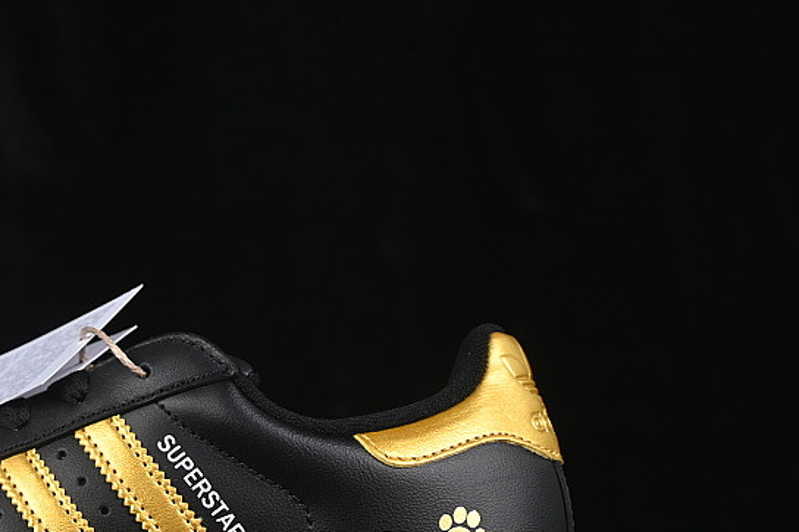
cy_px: 394
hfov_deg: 13.7
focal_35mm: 149
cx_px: 126
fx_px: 3305
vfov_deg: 9.2
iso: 160
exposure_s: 1/60
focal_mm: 50
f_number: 6.3
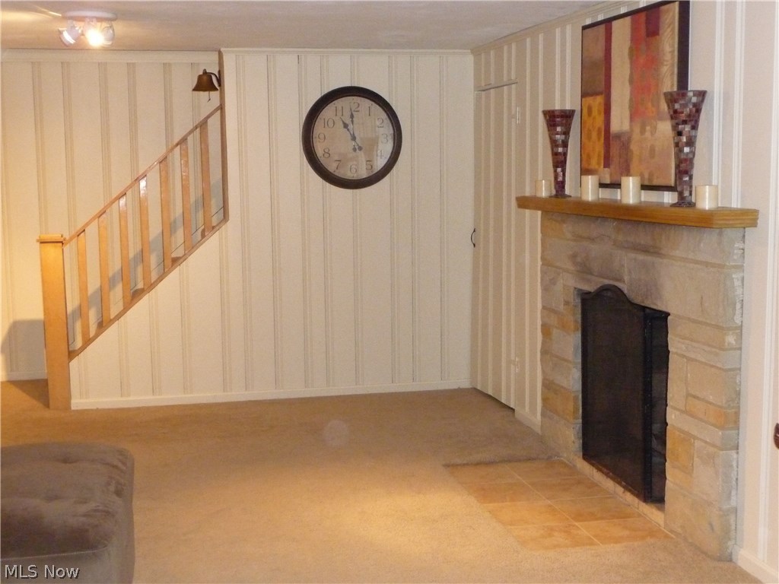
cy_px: 292
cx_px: 390
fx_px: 1080
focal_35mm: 48
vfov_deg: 30.3
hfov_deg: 39.7
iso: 1000
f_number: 4.2
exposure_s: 1/30
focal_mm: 8
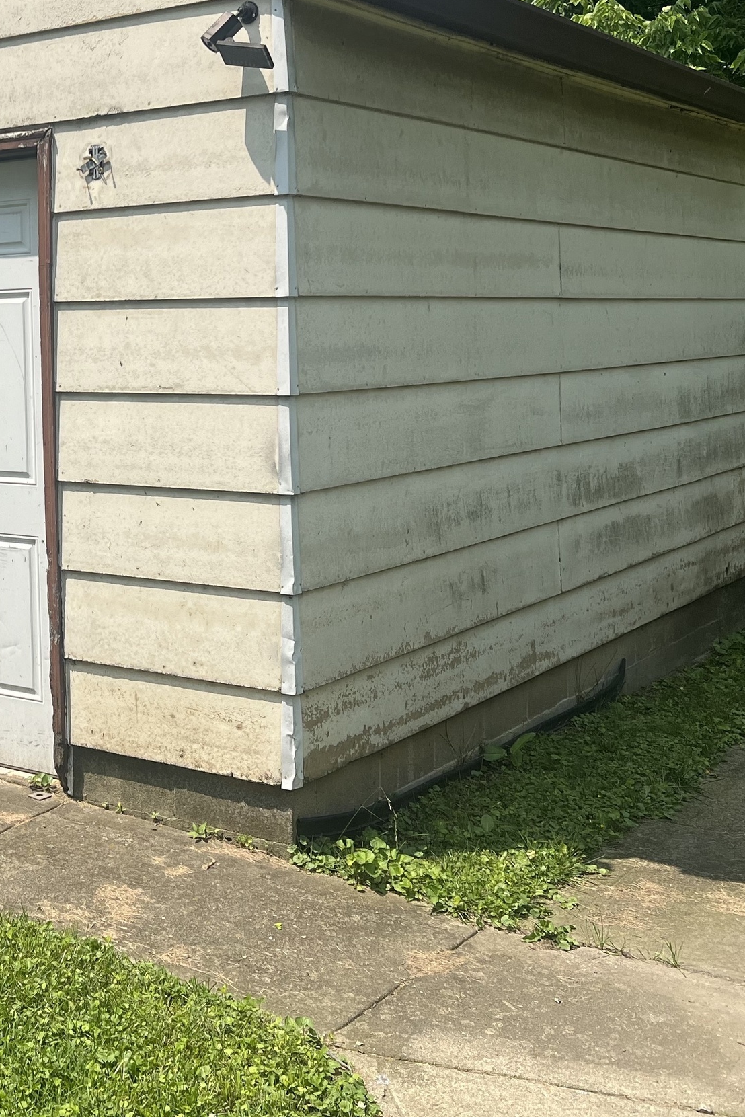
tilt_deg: -2.3
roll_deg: +1.2
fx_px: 1551
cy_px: 400
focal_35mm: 50
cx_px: -7
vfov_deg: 39.3
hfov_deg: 25.6
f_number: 1.5
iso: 50
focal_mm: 5.7
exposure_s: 1/4444
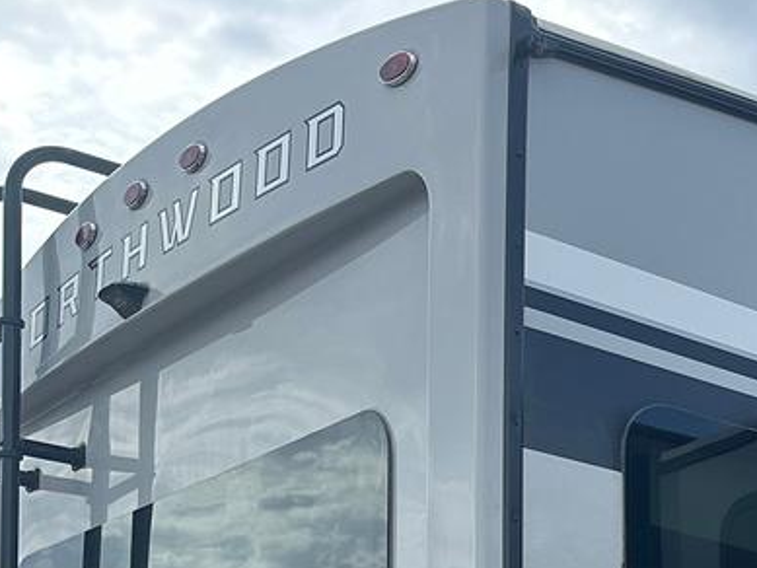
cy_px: 893
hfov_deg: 22.1
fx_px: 1728
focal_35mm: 79
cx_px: 998
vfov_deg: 16.7
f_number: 1.78
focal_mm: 6.86
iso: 80
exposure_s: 1/2299
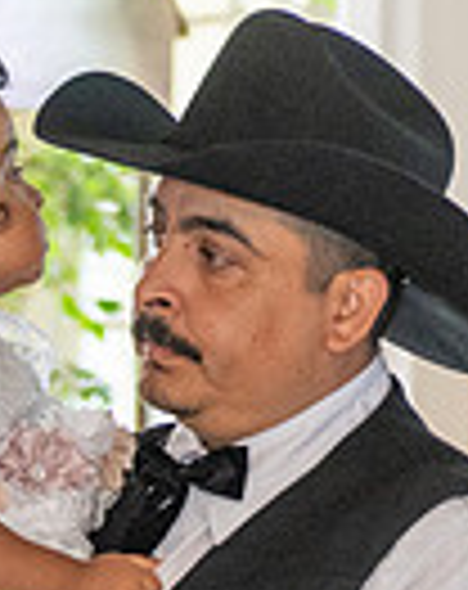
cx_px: -545
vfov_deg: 3.9
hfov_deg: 3.1
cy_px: 1468
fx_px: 8489
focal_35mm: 488
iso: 800
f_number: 3.2
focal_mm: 62
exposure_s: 1/160
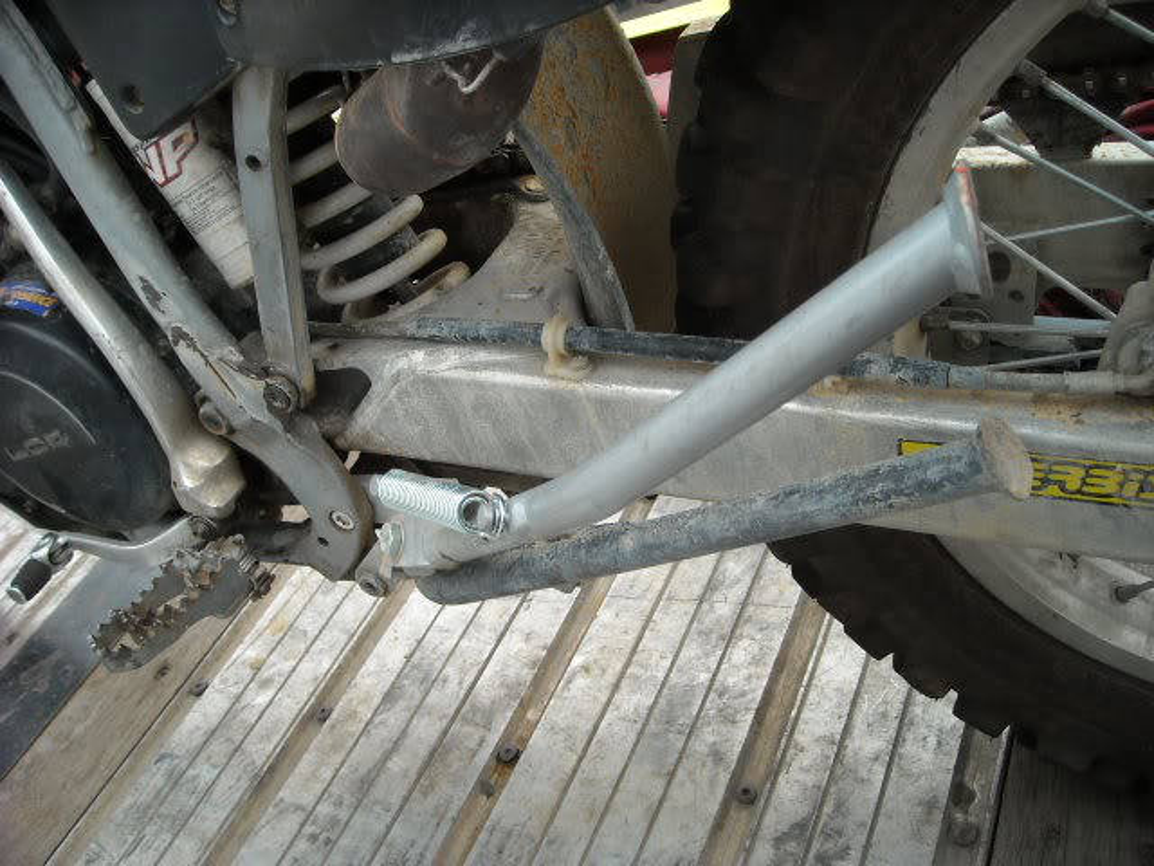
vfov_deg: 40.7
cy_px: 433
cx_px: 577
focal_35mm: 35
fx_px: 1167
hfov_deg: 52.6
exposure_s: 1/228
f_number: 2.8
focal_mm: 5.7
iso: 129
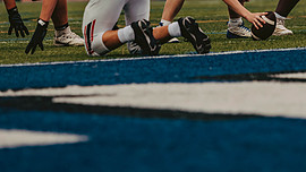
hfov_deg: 5.2
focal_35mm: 417
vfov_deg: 2.9
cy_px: -25
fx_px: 3384
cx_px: 210
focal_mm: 185
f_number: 3.2
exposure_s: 1/1000
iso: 800
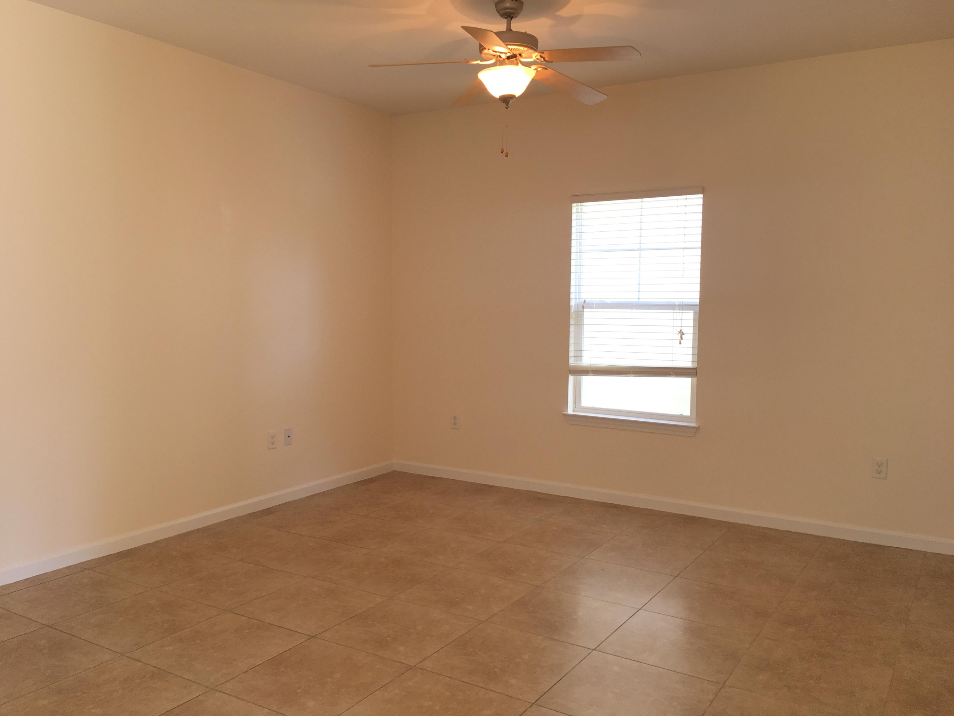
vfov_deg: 48.2
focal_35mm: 29
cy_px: 358
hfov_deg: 61.7
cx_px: 477
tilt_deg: -3.9
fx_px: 799
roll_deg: -0.3
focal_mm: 4.15
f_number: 2.2
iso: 25
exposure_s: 1/40
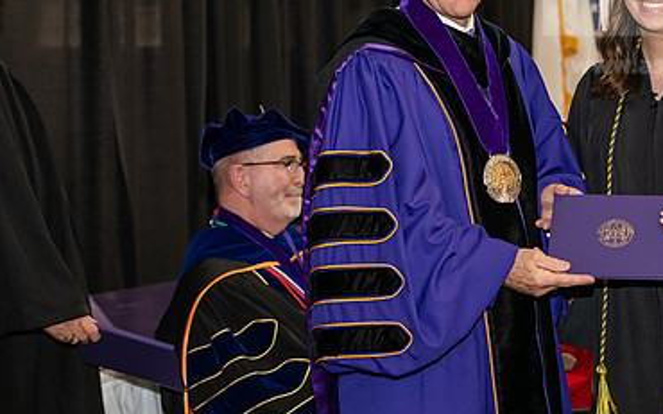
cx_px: 489
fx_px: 2023
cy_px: 103
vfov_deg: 11.7
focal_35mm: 112
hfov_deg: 18.5
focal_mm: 70
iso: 2500
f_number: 5
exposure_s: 1/200
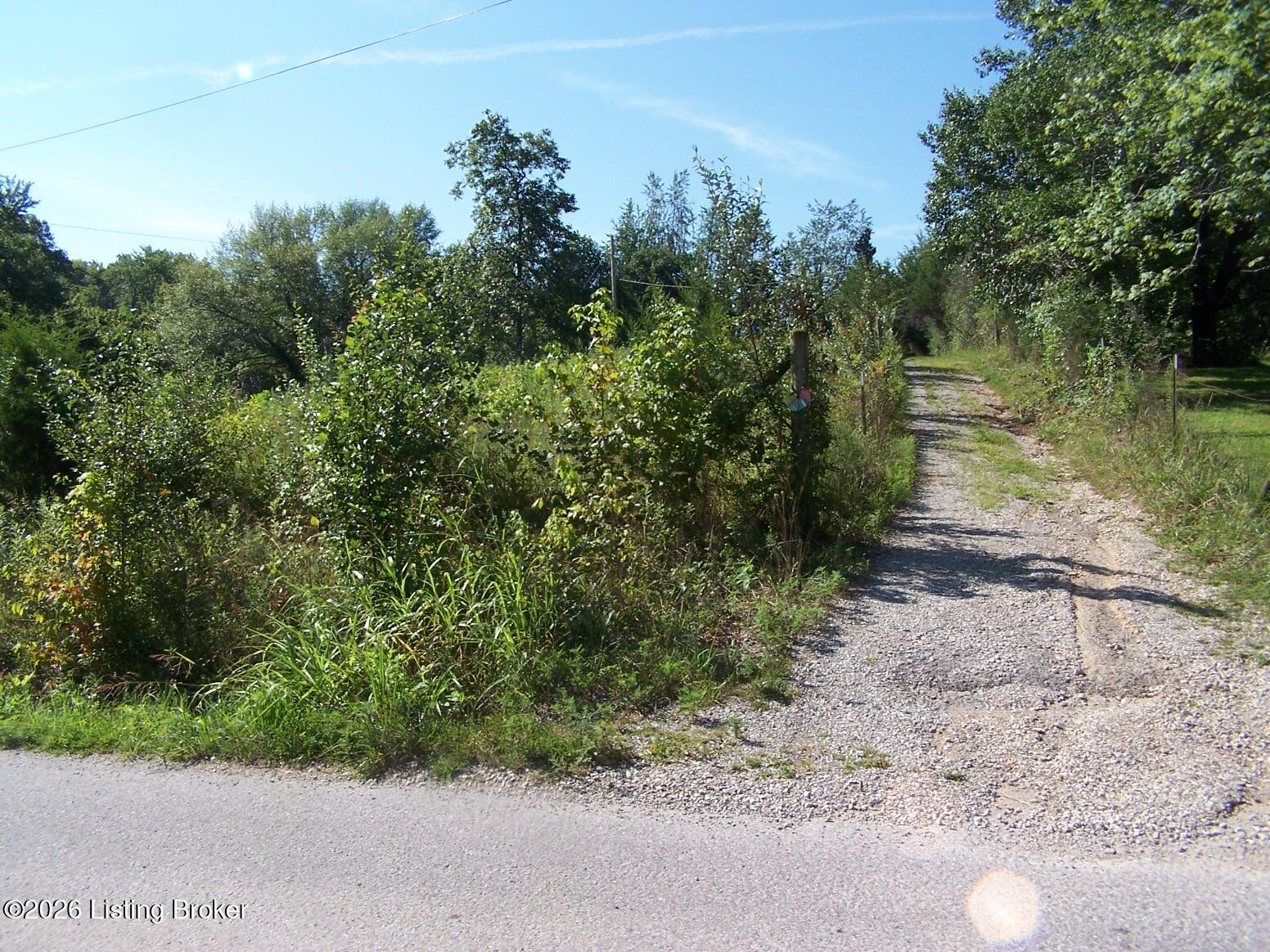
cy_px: 476
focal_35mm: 43
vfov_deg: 33.6
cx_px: 635
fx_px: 1578
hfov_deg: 43.9
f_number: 4
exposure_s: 1/500
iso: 80
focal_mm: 7.1
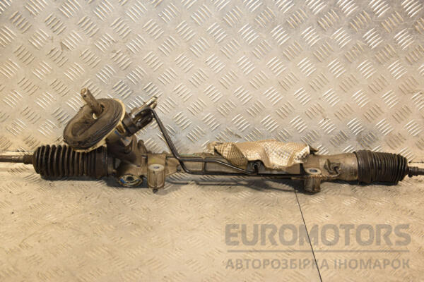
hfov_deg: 38.9
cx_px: 212
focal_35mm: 51
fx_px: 601
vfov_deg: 26.5
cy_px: 141
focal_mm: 34
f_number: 5
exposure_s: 1/200
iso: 800
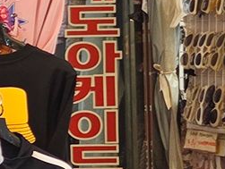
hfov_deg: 8.7
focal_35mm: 183
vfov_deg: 8.1
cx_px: -480
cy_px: 101
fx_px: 1191
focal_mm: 5.4
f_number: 1.8
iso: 40
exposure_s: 1/120
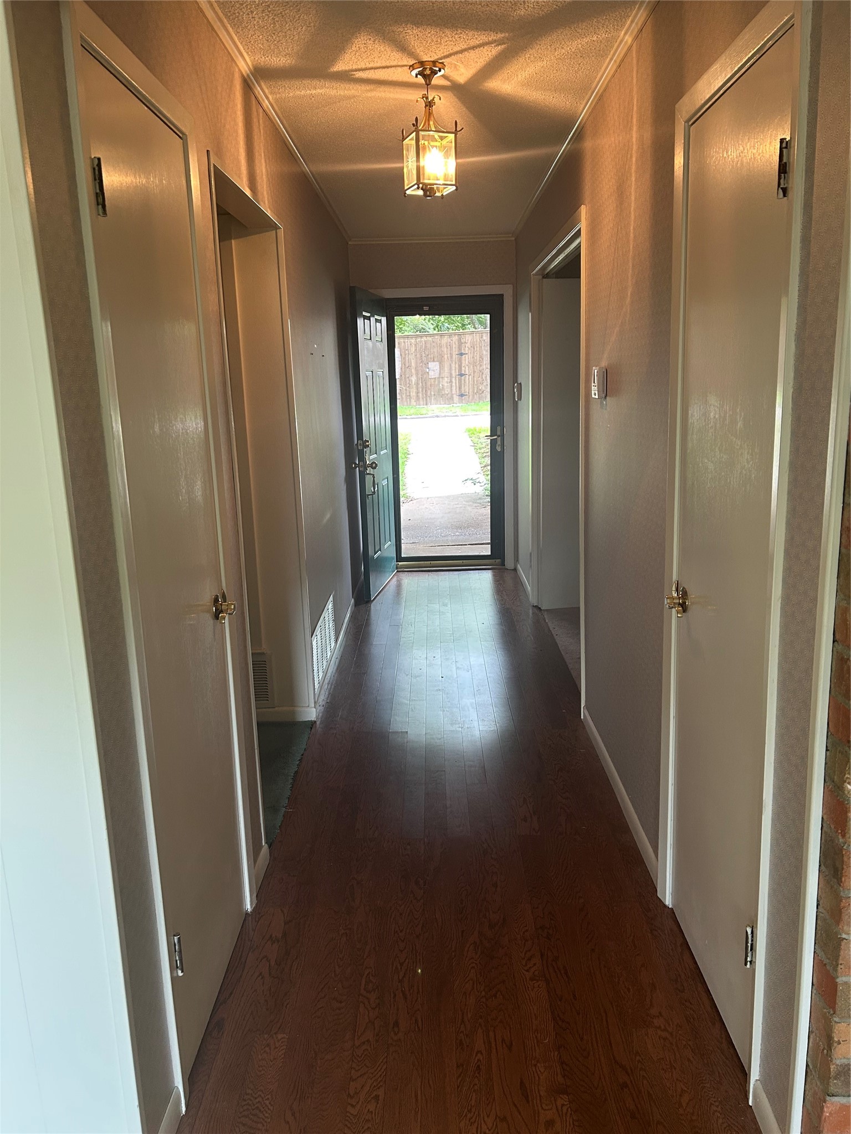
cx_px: 426
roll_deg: +1.6
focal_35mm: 26
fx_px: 852
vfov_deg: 67.3
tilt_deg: -12.3
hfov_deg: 53.1
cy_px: 567
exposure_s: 1/60
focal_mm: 5.7
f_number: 1.5
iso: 160
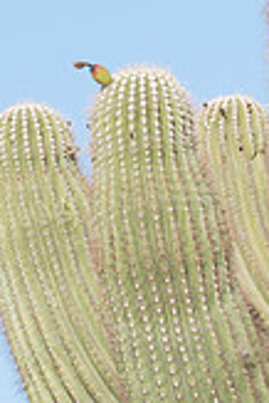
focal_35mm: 641
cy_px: -250
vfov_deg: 3.2
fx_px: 7169
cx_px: 275
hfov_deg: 2.1
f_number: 4
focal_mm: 135
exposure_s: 1/1000
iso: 100
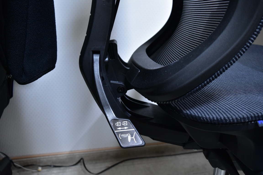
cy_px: 88
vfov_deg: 36.9
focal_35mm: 36
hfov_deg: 53.1
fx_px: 263
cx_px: 132
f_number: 5.6
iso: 1600
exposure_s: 1/30
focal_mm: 24
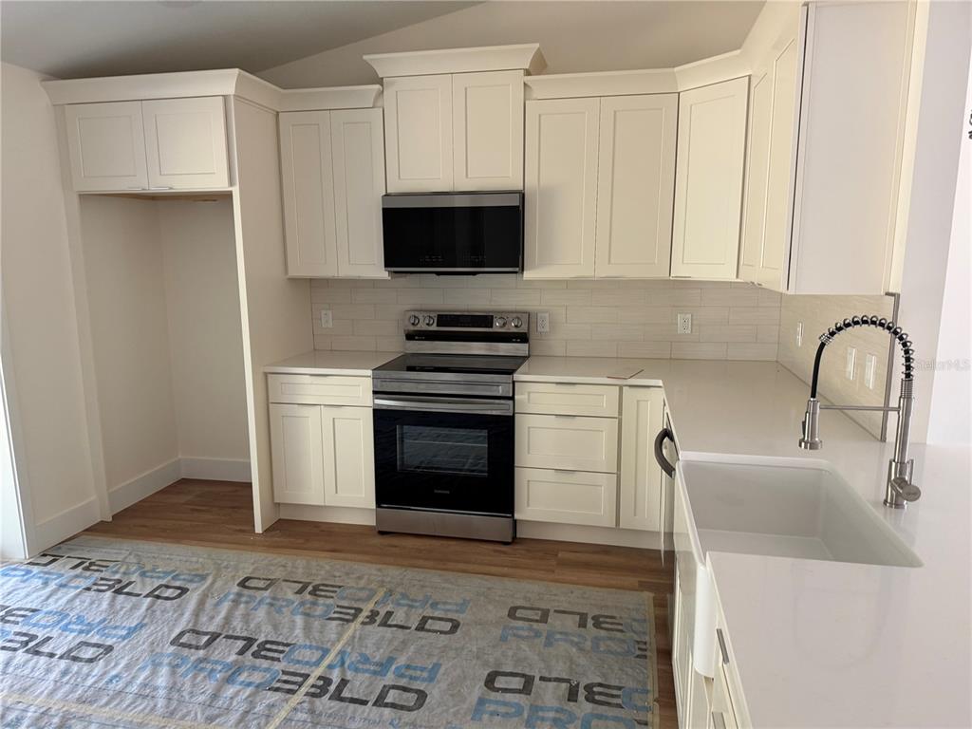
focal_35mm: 24
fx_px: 674
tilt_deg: -10.5
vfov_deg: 56.8
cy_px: 364
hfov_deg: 71.6
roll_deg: +1.1
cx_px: 486
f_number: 1.78
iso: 200
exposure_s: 1/81
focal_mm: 6.76
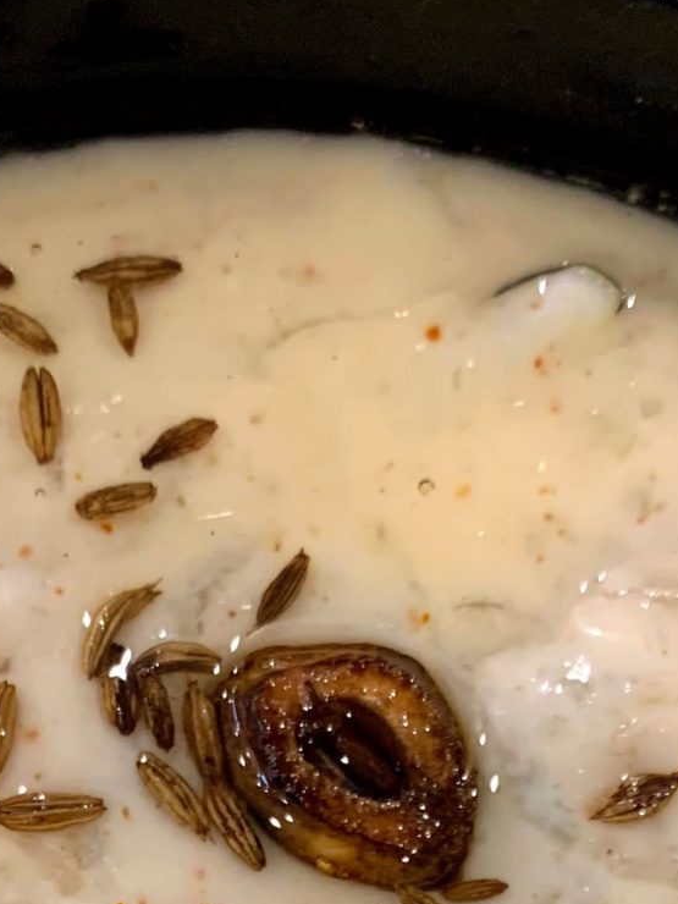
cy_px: 1343
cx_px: 491
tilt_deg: -83.1
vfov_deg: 19.2
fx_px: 2350
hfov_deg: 16.3
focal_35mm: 90
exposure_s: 1/60
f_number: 1.8
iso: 160
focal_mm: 4.25
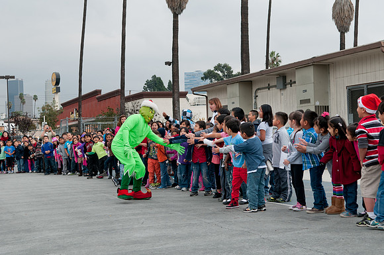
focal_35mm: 57
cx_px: 192
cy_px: 128
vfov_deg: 23.7
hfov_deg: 35.1
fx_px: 607
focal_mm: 38
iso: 200
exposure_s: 1/250
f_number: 5
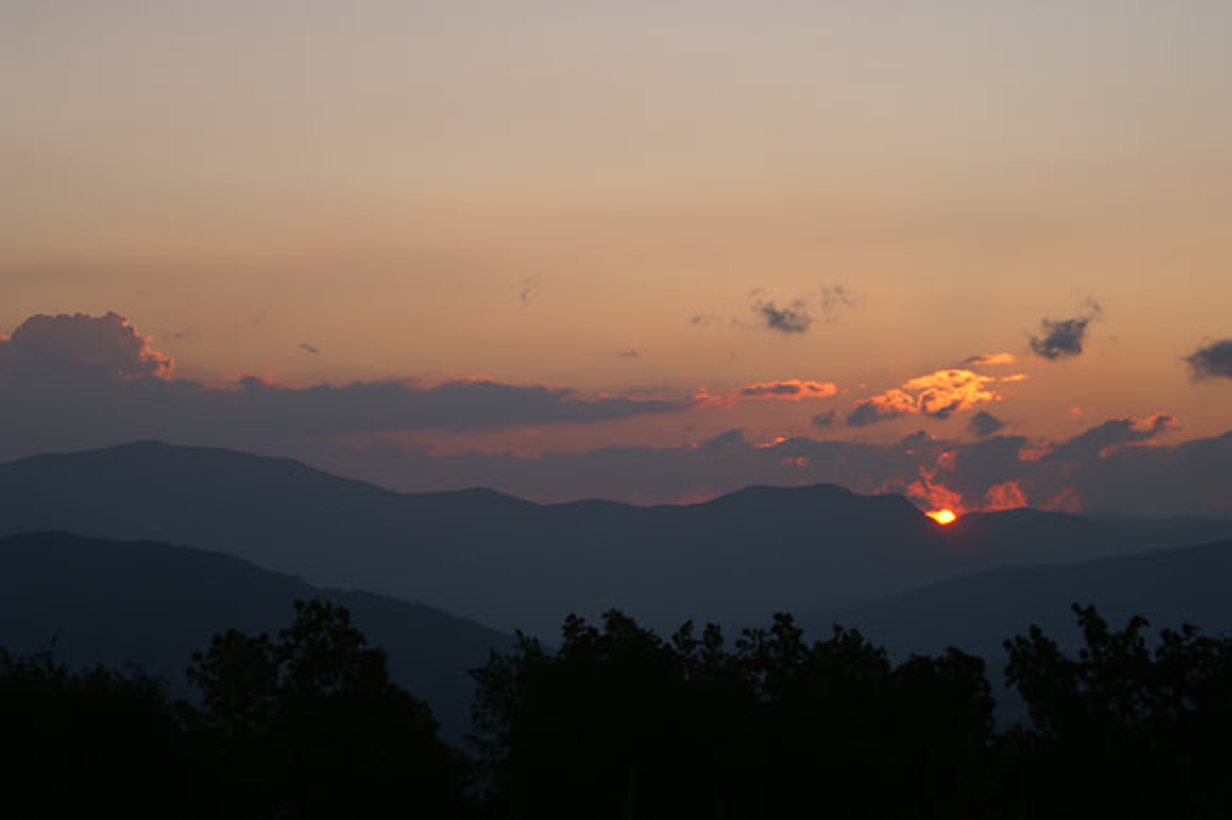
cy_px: 410
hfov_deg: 19.5
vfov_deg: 13.0
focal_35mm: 105
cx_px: 616
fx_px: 3591
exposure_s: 1/160
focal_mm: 70
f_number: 6.3
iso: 100
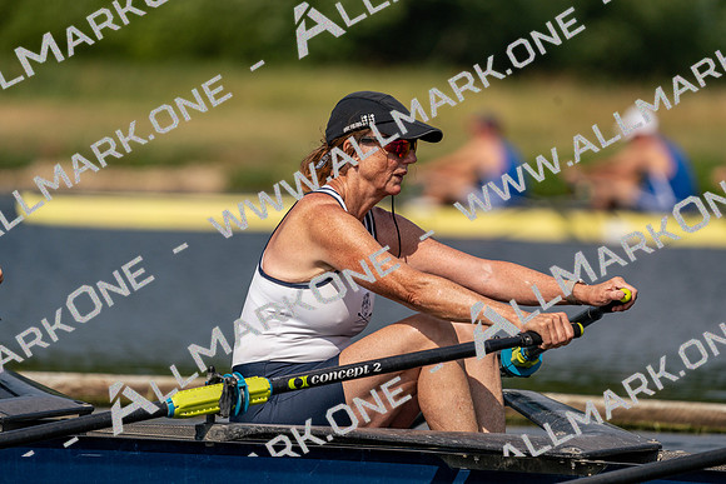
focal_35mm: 467
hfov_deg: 4.4
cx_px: 363
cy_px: 242
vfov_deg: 2.9
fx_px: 9420
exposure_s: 1/1600
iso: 160
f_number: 6.3
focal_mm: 467
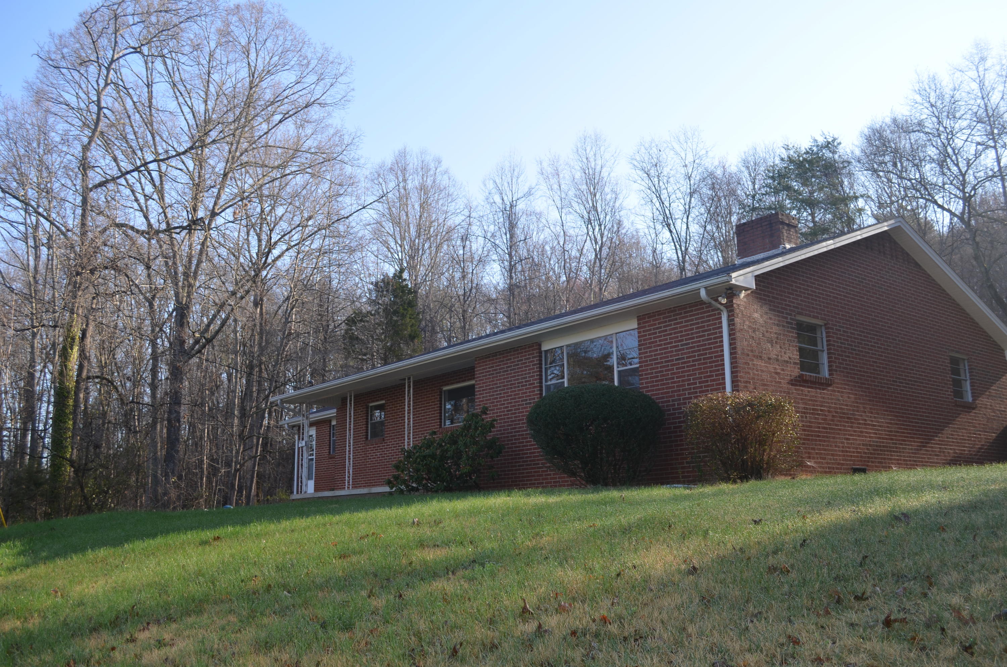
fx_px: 921
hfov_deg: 57.3
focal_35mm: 33
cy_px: 334
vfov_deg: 39.8
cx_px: 504
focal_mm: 22
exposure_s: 1/200
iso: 100
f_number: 5
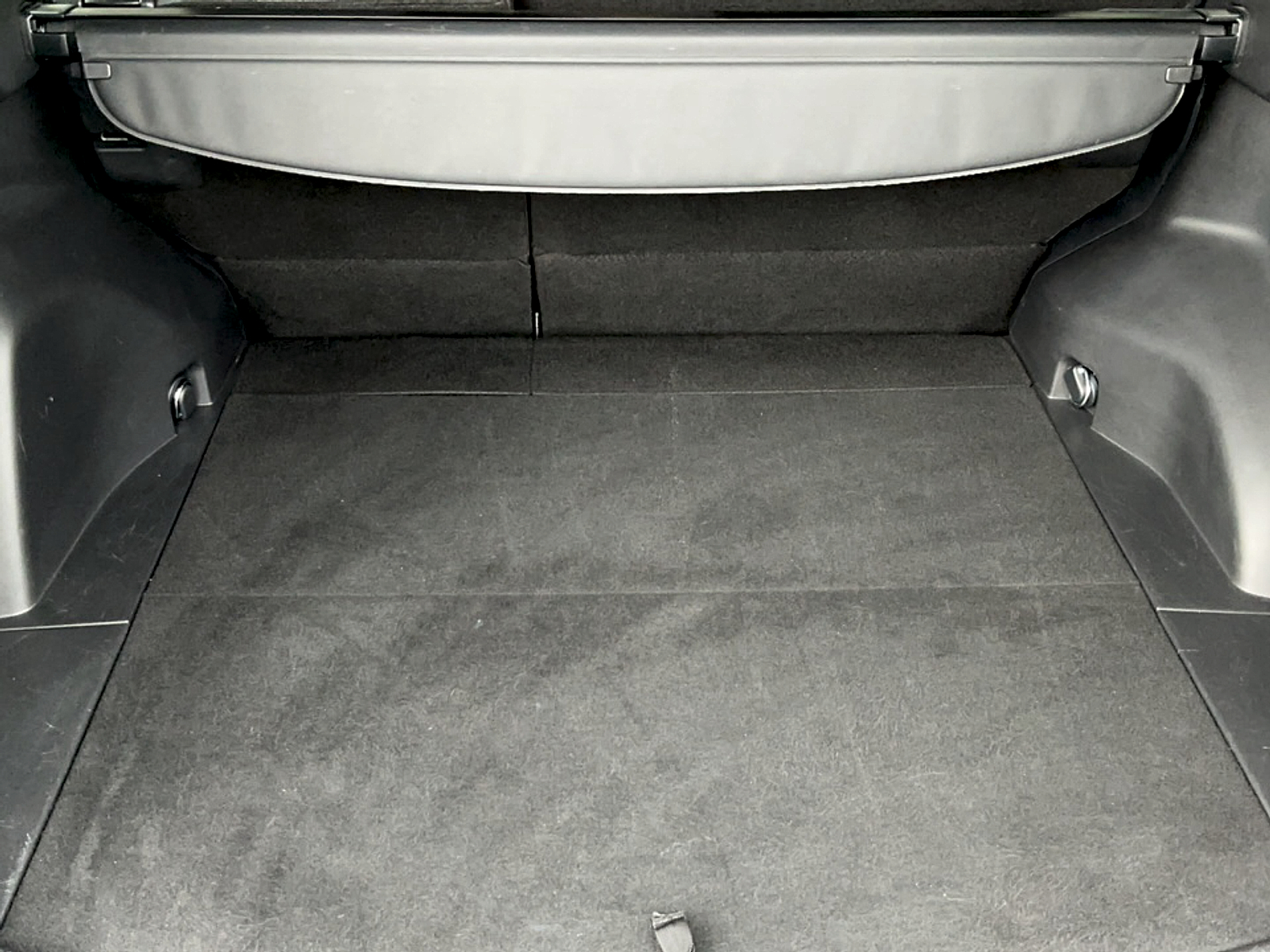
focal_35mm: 30
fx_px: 1101
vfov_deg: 46.8
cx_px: 635
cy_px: 476
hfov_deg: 60.0
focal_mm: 3
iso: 125
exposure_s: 1/60
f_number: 1.8
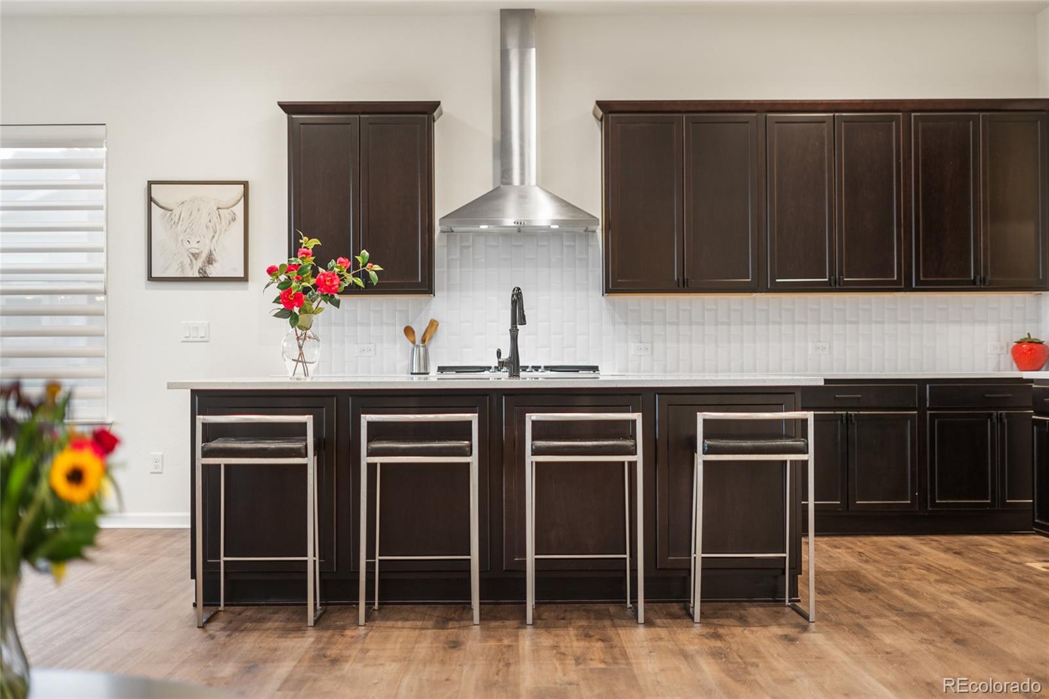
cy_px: 350
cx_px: 524
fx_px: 1457
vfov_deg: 27.0
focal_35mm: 50
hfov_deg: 39.6
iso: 200
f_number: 1.8
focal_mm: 50
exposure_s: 1/10
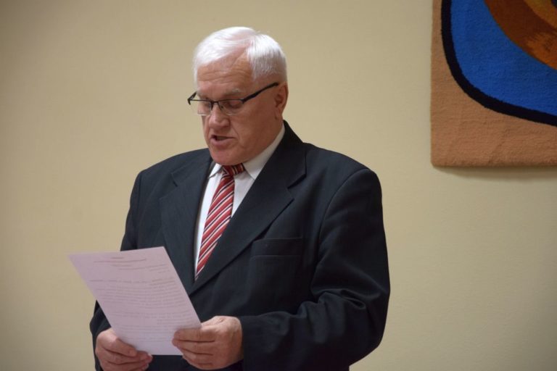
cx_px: 278
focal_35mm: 158
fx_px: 2437
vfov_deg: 8.7
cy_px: 186
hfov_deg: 13.0
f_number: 5.6
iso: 900
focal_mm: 105
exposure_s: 1/60
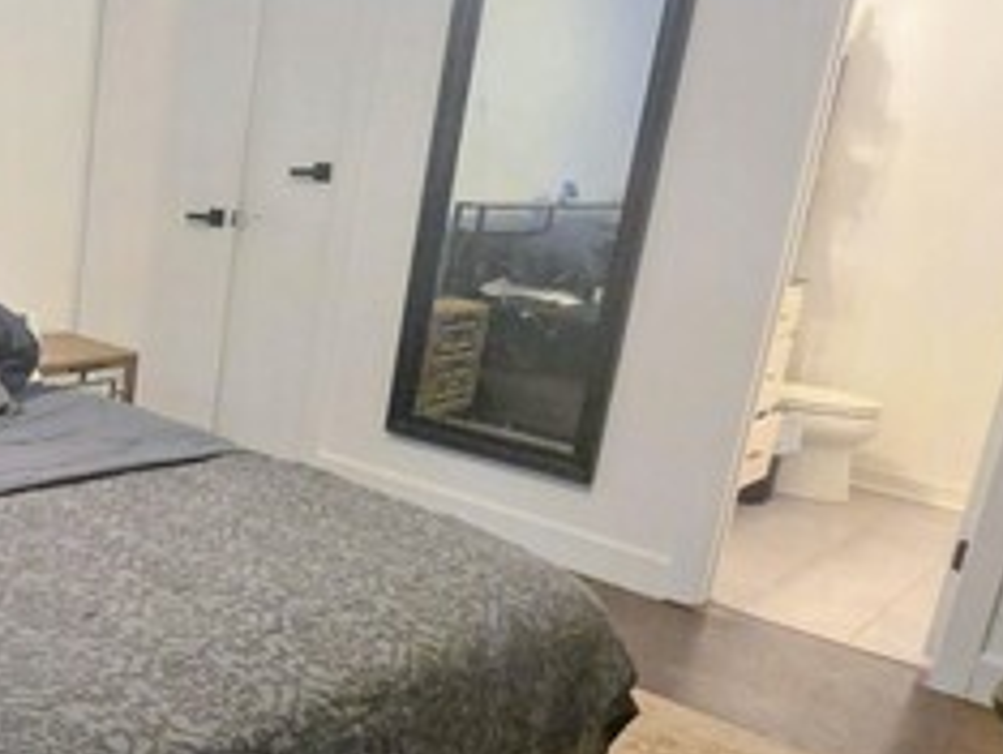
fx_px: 1073
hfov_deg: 43.4
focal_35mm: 37
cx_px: 15
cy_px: 480
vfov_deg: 38.4
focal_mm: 2.2
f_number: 2.2
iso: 1000
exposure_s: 1/60
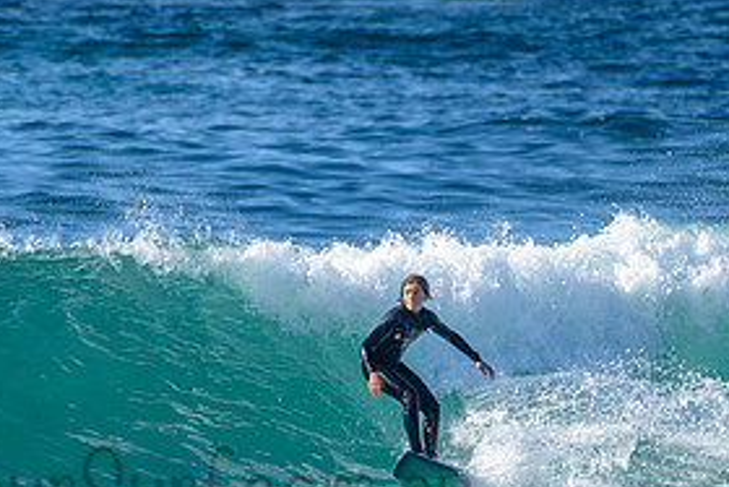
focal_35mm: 1271
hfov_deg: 1.6
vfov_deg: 1.1
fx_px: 25750
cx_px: 366
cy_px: 351
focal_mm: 500
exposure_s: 1/2000
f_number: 5.6
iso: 250
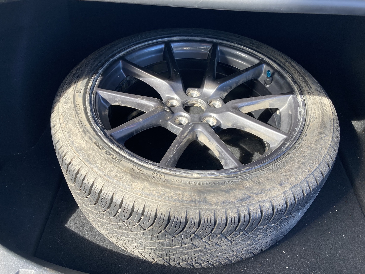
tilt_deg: -47.3
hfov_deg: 63.4
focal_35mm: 28
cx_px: 182
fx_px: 295
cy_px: 137
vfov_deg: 49.7
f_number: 1.8
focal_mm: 3.99
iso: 20
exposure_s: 1/219
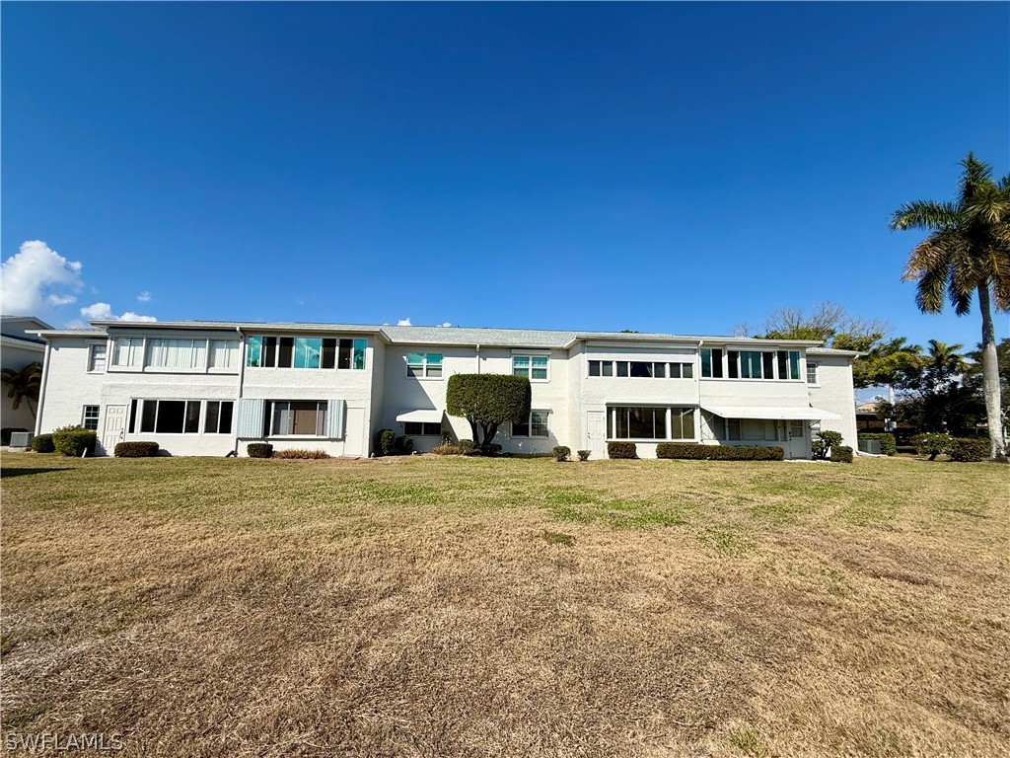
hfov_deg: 102.1
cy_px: 379
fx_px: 408
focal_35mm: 14
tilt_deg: +6.4
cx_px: 505
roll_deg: -0.3
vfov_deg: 85.7
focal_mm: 2.22
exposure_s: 1/4425
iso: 50
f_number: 2.2
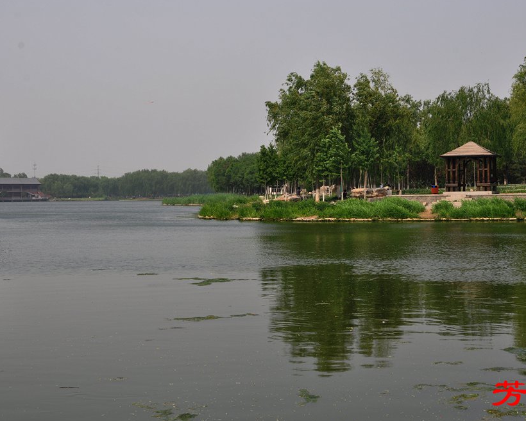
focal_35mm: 72
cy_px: 210
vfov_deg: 21.3
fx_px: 1121
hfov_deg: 26.4
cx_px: 299
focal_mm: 42
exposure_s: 1/160
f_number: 13
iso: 200
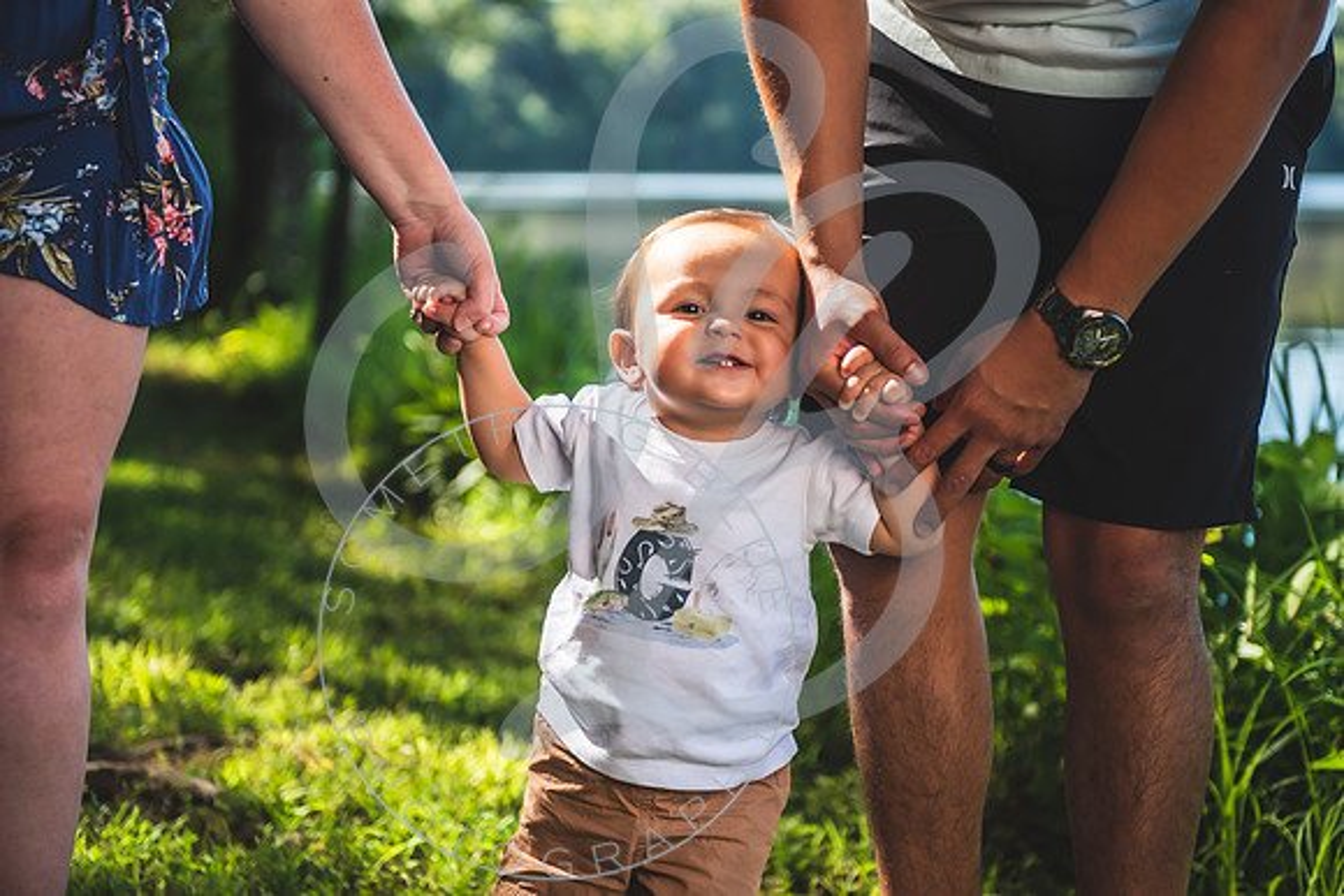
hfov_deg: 27.8
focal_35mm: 73
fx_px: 2719
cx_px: 687
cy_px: 448
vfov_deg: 18.7
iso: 100
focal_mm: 70
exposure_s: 1/800
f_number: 2.8
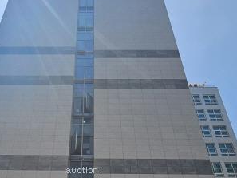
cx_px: 84
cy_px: 176
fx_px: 240
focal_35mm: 35
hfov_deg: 51.8
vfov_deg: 36.8
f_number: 2.2
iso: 50
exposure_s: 1/3034
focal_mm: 2.2
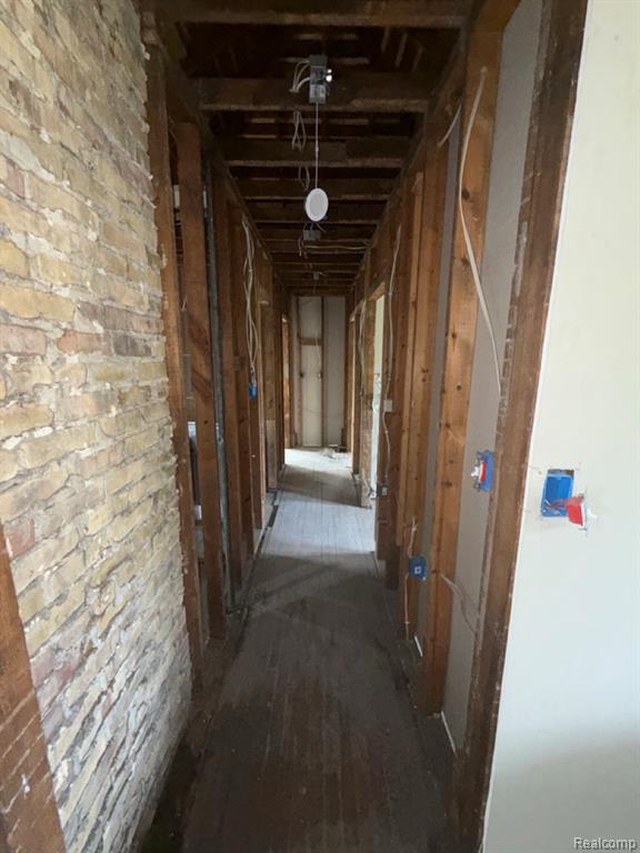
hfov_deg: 85.7
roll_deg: -0.6
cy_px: 426
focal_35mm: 14
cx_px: 320
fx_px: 345
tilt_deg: -8.8
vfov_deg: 102.1
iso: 250
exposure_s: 1/60
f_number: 2.2
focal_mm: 2.22
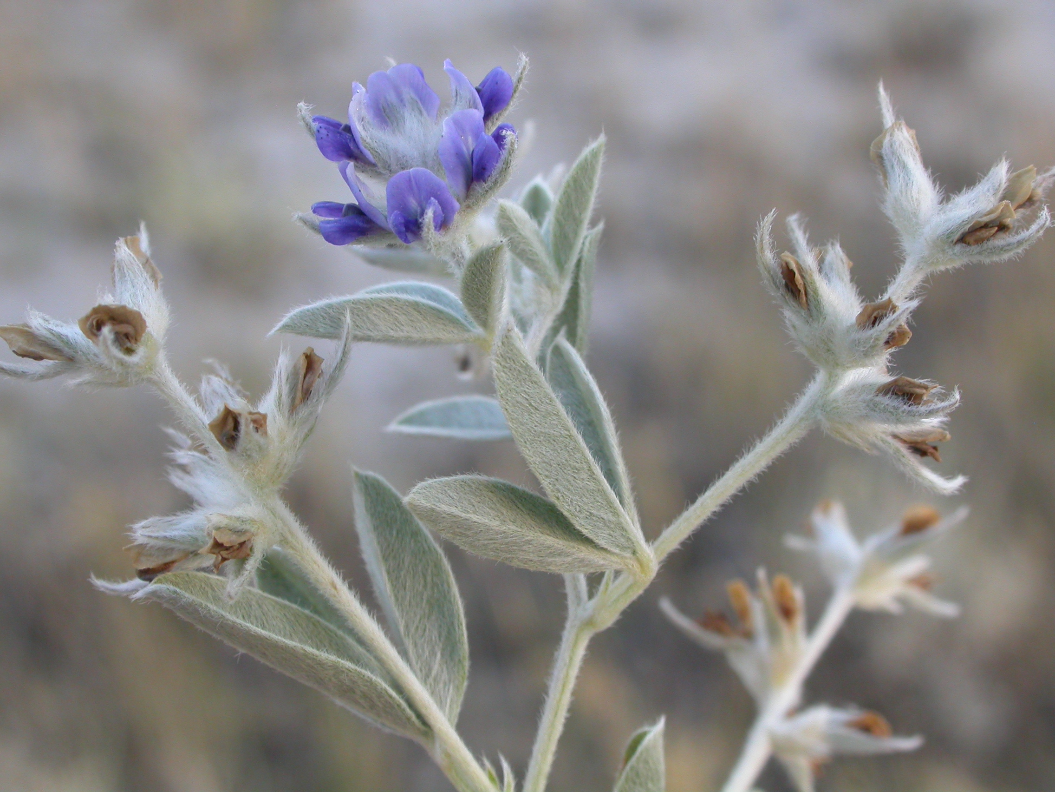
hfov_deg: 25.0
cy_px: 396
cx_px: 528
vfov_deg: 18.9
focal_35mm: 78
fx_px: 2377
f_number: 5.6
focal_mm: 16.2
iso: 100
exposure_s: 1/90.7
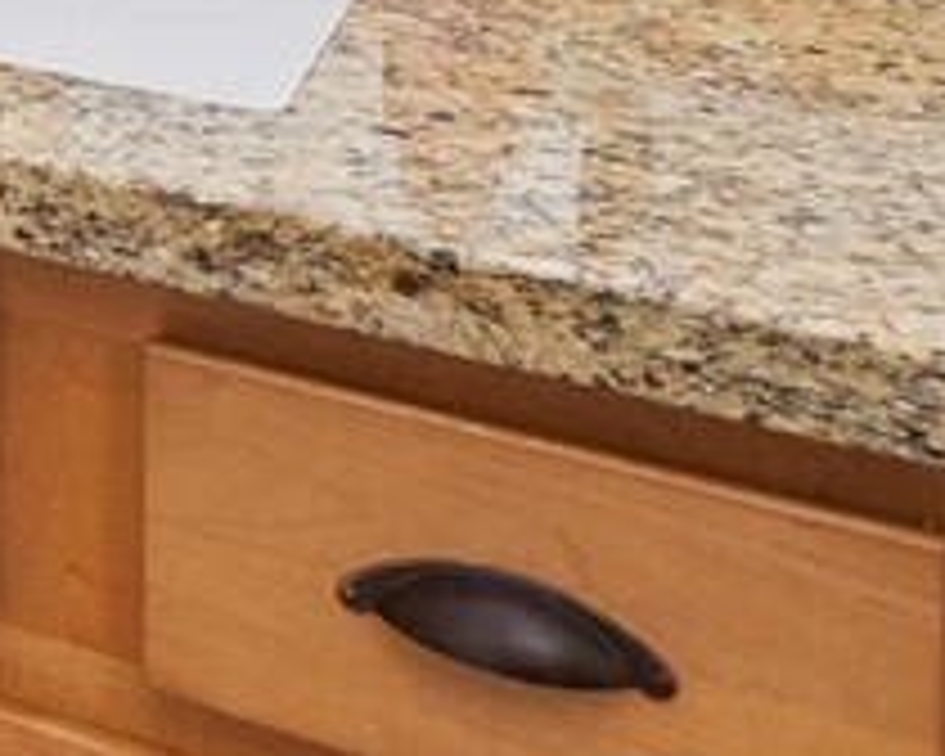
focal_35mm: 91
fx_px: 2545
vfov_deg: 14.0
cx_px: -1204
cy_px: -796
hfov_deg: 14.9
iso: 1000
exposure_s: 1/20
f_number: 7.1
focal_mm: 12
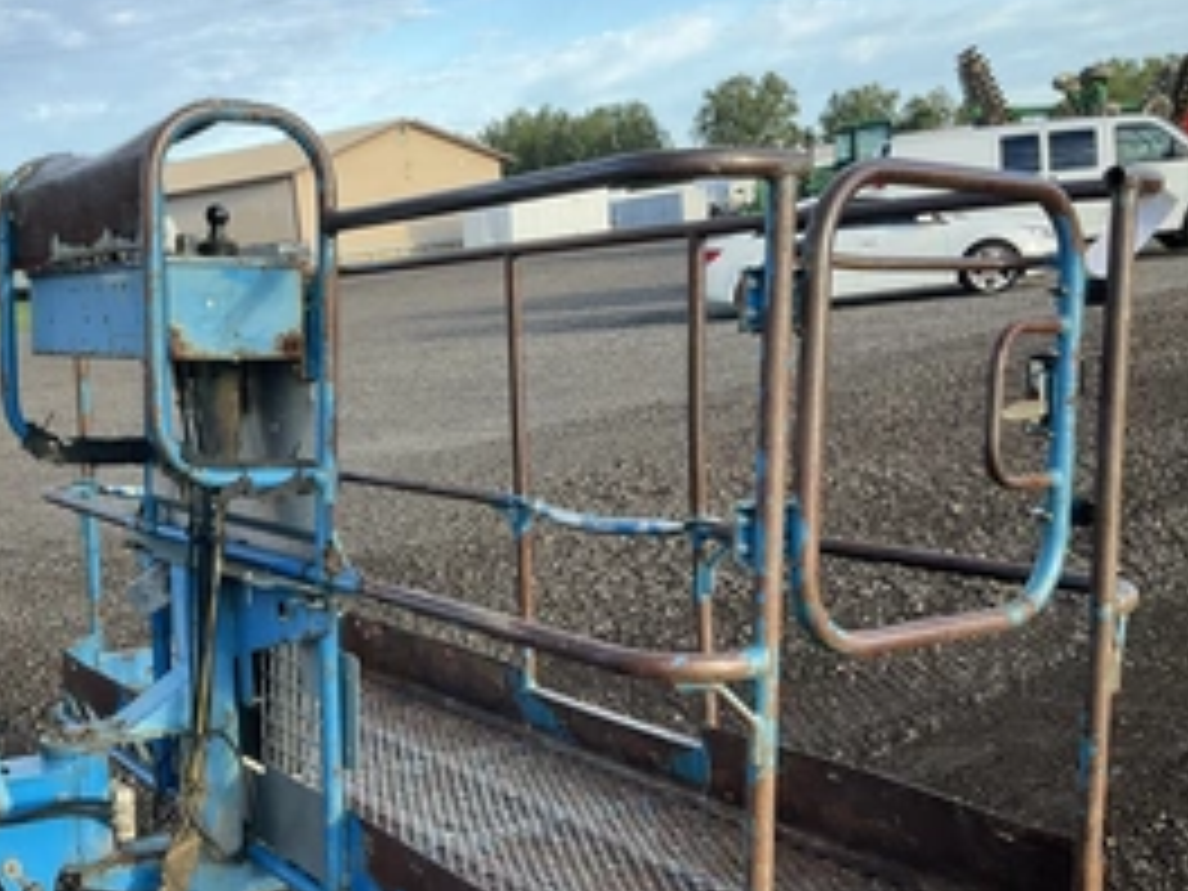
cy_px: 567
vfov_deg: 32.7
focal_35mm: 44
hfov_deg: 42.2
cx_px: 369
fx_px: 1510
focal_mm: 3
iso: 25
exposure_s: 1/325
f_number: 1.8
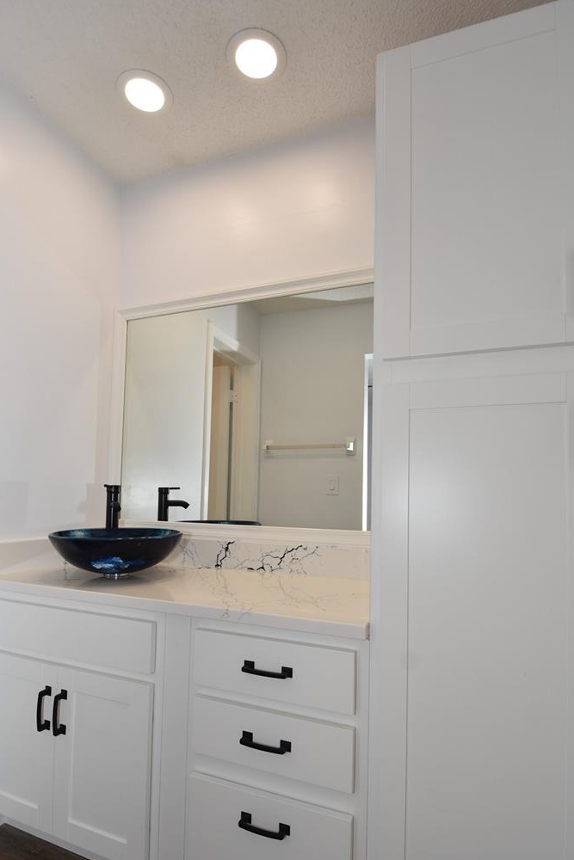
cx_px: 299
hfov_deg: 67.4
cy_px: 469
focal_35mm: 18
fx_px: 430
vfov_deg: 89.8
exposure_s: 1/80
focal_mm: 10
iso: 200
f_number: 4.5
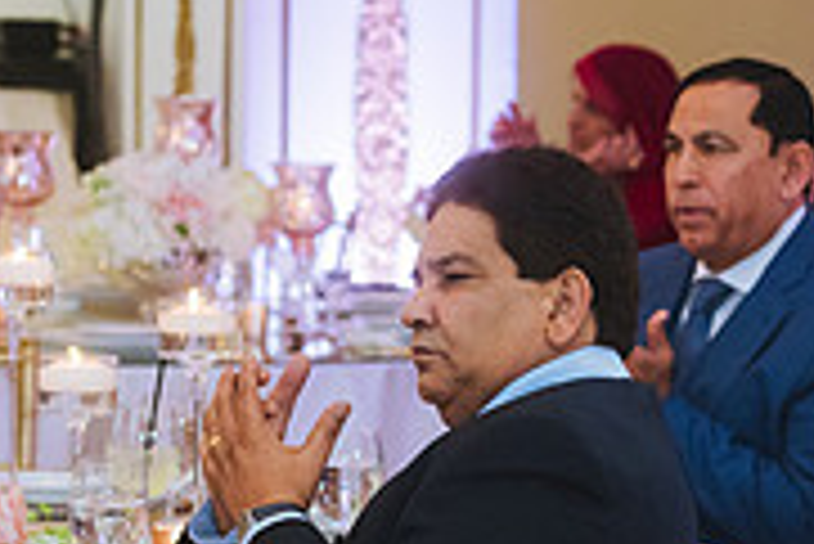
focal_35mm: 224
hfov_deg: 9.2
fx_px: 5069
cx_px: 288
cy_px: 353
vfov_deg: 6.1
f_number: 2.8
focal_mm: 70
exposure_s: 1/200
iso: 1250
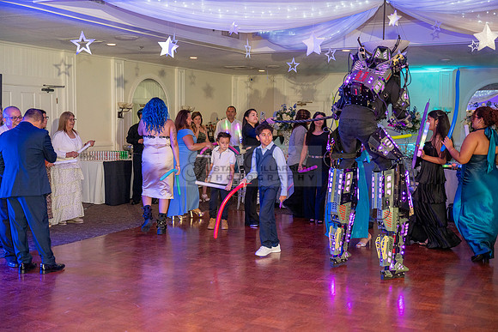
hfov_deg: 44.5
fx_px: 609
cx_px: 249
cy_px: 166
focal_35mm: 44
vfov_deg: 30.5
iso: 1250
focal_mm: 44
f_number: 2.8
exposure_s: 1/200
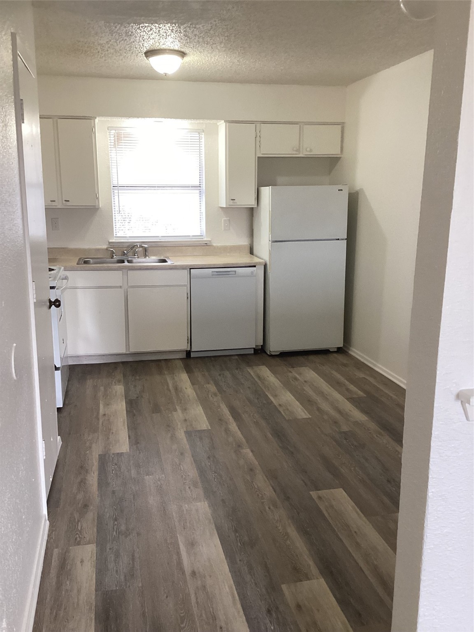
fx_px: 566
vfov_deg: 58.4
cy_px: 316
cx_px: 237
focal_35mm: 31
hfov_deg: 45.4
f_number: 2.4
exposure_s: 1/60
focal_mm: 3.3
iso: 160
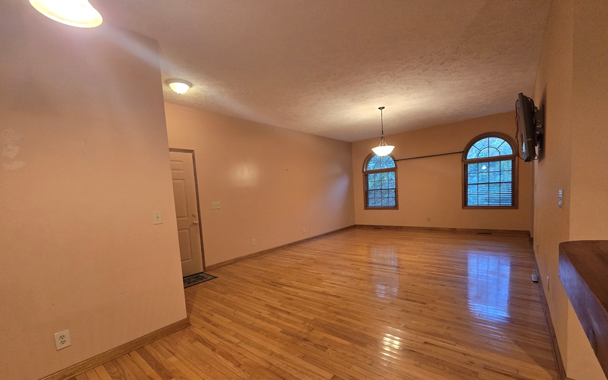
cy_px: 213
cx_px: 305
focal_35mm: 14
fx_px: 232
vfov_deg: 78.3
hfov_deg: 105.3
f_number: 2.2
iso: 320
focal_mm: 2.2
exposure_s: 1/60
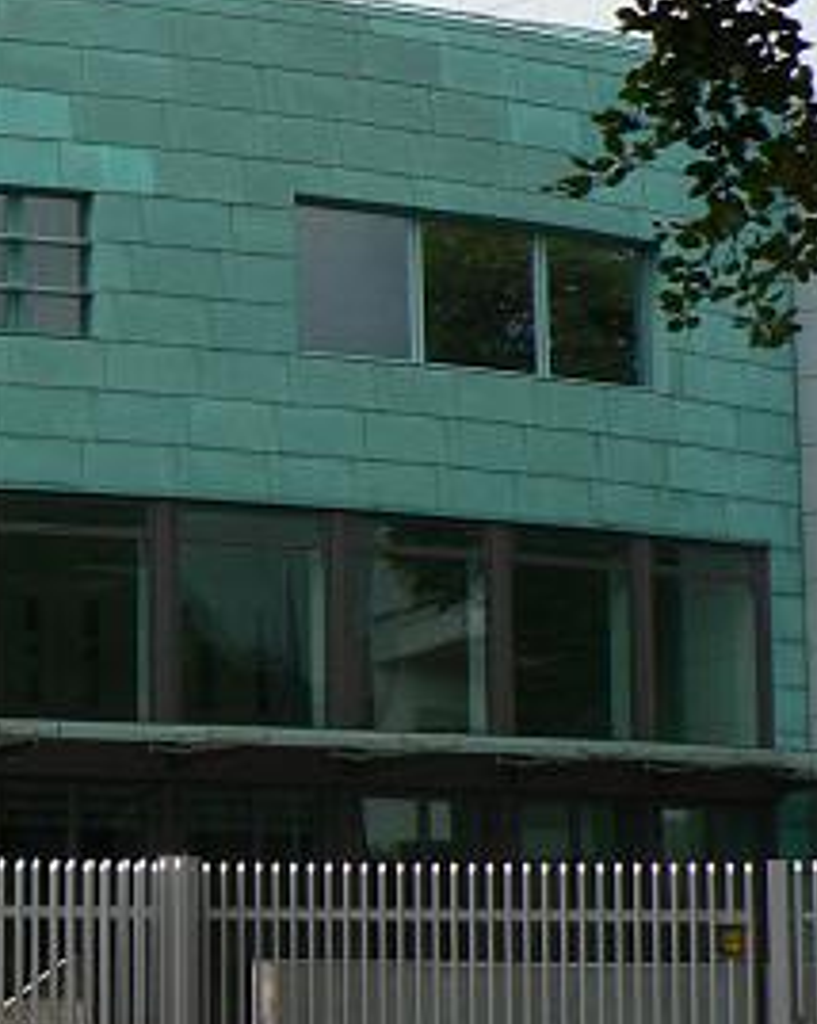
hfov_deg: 13.5
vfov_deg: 18.3
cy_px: 432
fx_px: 3177
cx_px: -512
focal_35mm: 105
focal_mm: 6
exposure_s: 1/200
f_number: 4
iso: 80
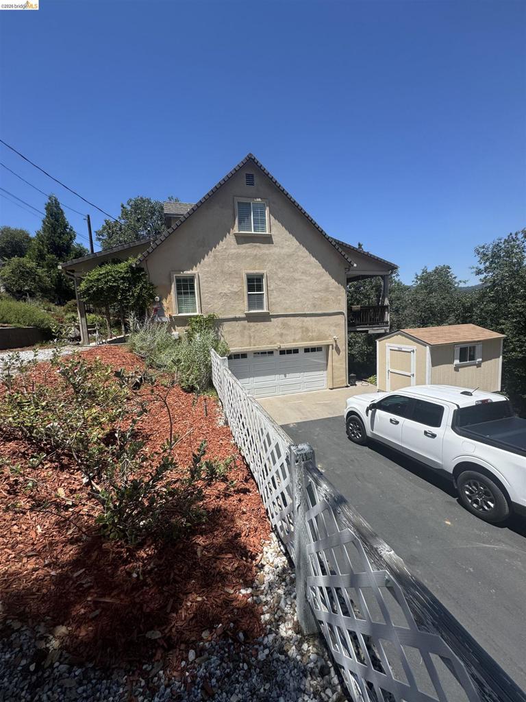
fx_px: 284
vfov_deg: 102.1
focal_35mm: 14
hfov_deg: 85.7
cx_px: 263
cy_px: 351
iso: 50
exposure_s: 1/2208
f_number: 2.2
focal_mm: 2.22
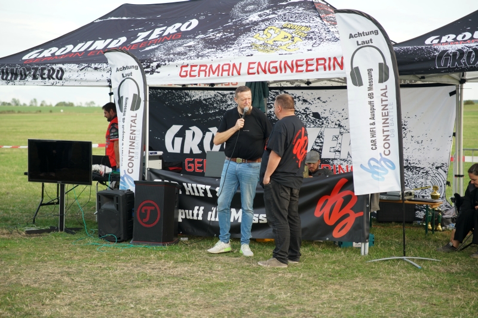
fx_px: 929
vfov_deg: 19.4
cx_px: 239
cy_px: 159
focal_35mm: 70
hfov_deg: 28.8
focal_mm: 70
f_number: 2.8
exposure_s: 1/200
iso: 250
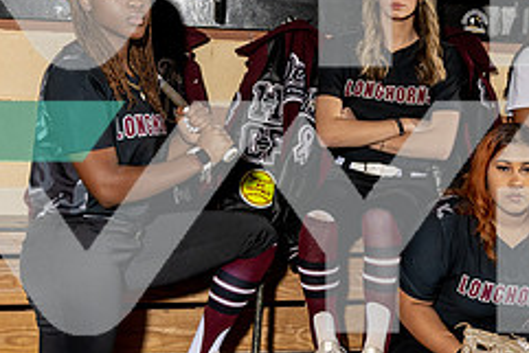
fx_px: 956
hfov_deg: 29.9
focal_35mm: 65
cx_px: 454
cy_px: 218
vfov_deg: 20.9
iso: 800
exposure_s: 1/250
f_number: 5.6
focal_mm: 27
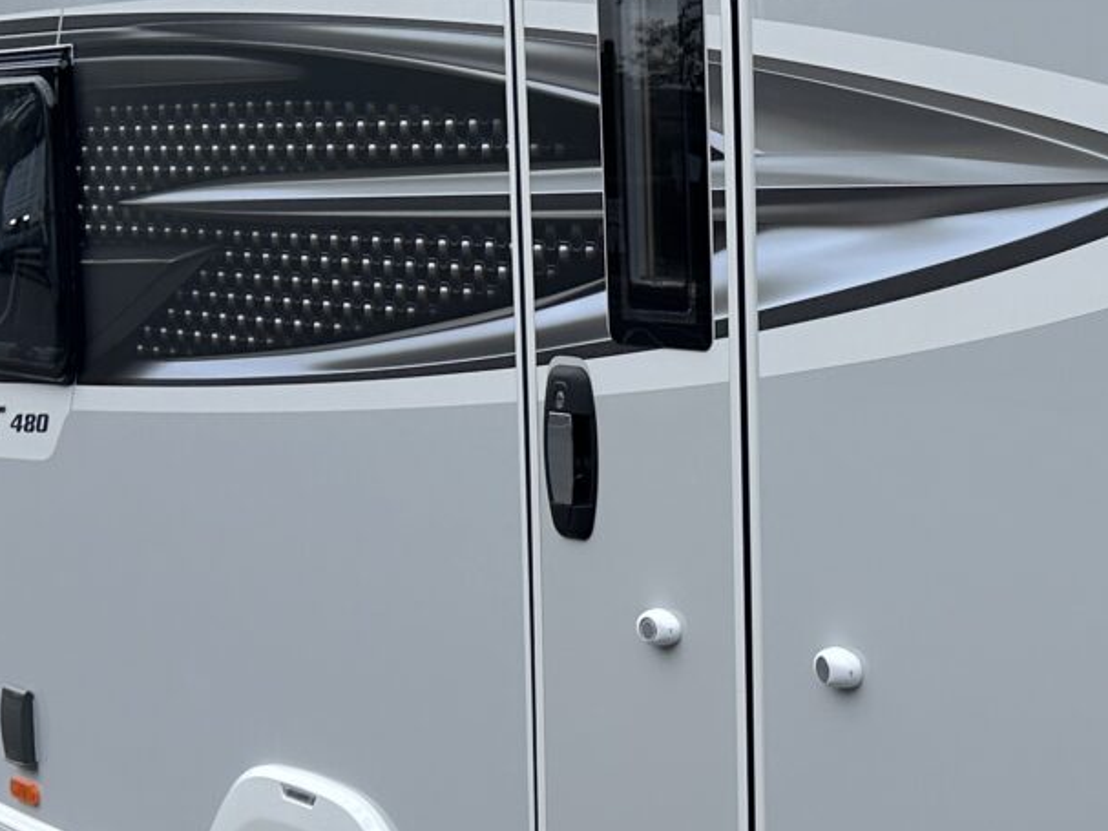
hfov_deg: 23.0
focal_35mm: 81
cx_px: 1159
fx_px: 2592
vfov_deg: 18.2
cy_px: 396
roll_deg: +1.1
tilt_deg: -4.9
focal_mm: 6.86
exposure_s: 1/1664
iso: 80
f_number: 1.78
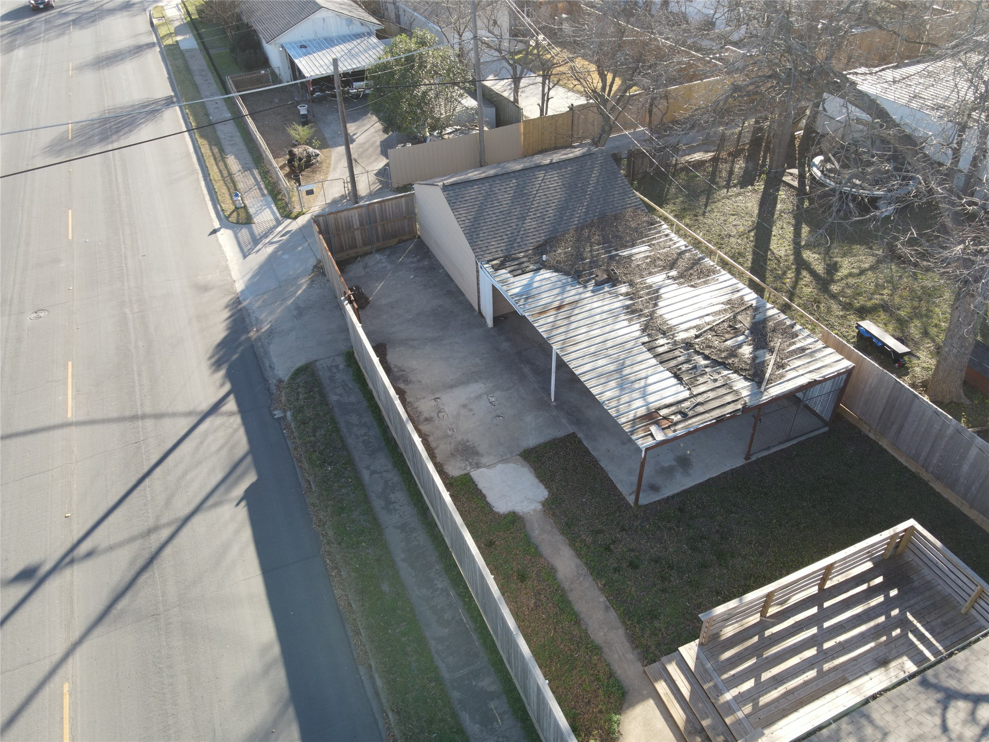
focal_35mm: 24
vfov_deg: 56.8
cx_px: 494
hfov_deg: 71.6
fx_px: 686
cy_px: 371
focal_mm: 4.5
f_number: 2.8
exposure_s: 1/30
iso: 100
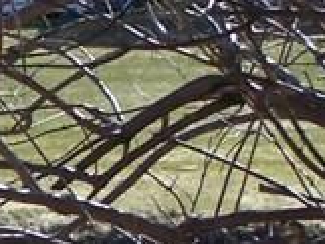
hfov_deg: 3.7
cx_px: -567
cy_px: 256
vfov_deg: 2.9
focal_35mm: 522
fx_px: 4905
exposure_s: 1/500
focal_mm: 13.7
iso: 64
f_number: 3.2
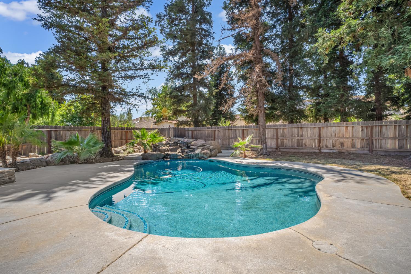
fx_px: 188
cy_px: 137
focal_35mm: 16
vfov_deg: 72.1
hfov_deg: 95.0
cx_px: 206
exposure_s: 1/400
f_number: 9
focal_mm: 11
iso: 400
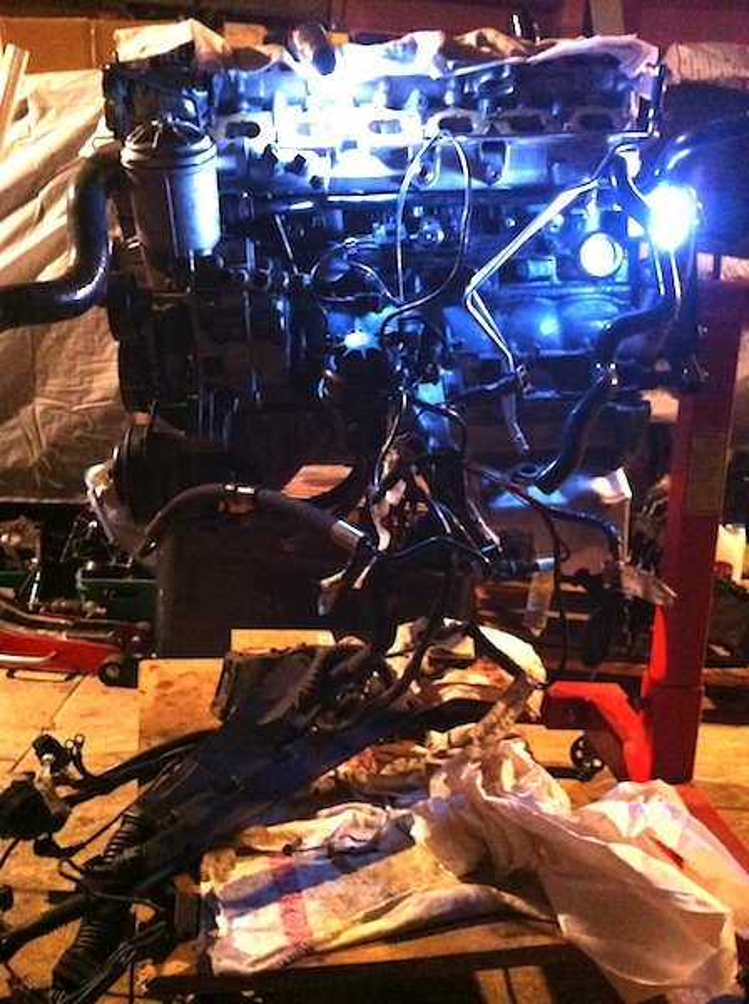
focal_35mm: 35
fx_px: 1013
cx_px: 374
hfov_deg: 40.6
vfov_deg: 52.7
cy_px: 502
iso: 1000
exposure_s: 1/15
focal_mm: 3.85
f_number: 2.8
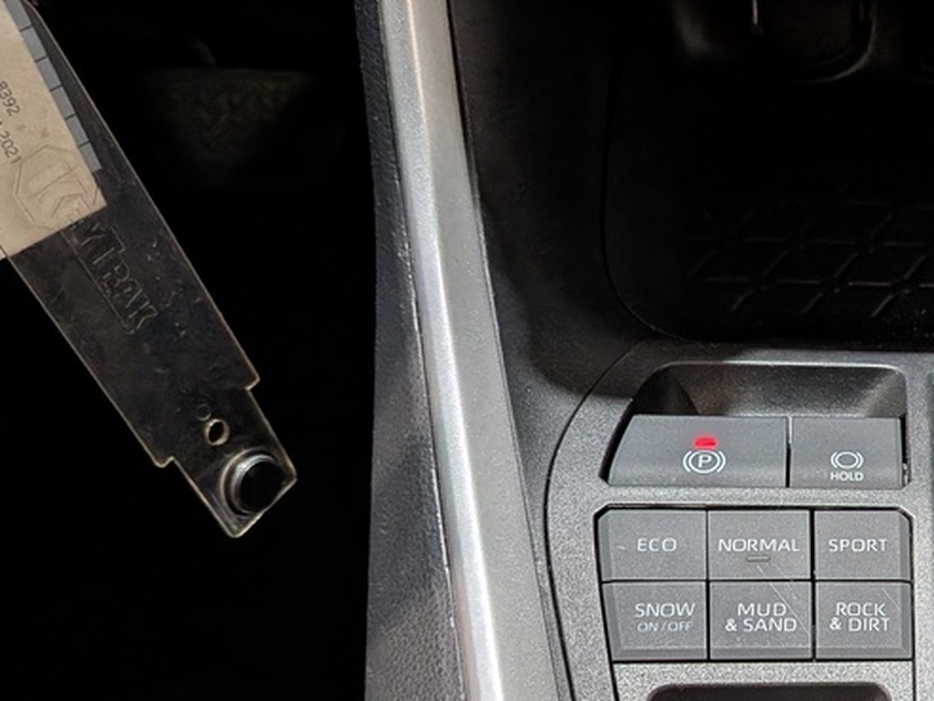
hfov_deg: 34.3
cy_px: 500
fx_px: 1349
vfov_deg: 28.8
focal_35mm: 50
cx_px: 964
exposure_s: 1/122
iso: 28
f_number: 1.7
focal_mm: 4.53
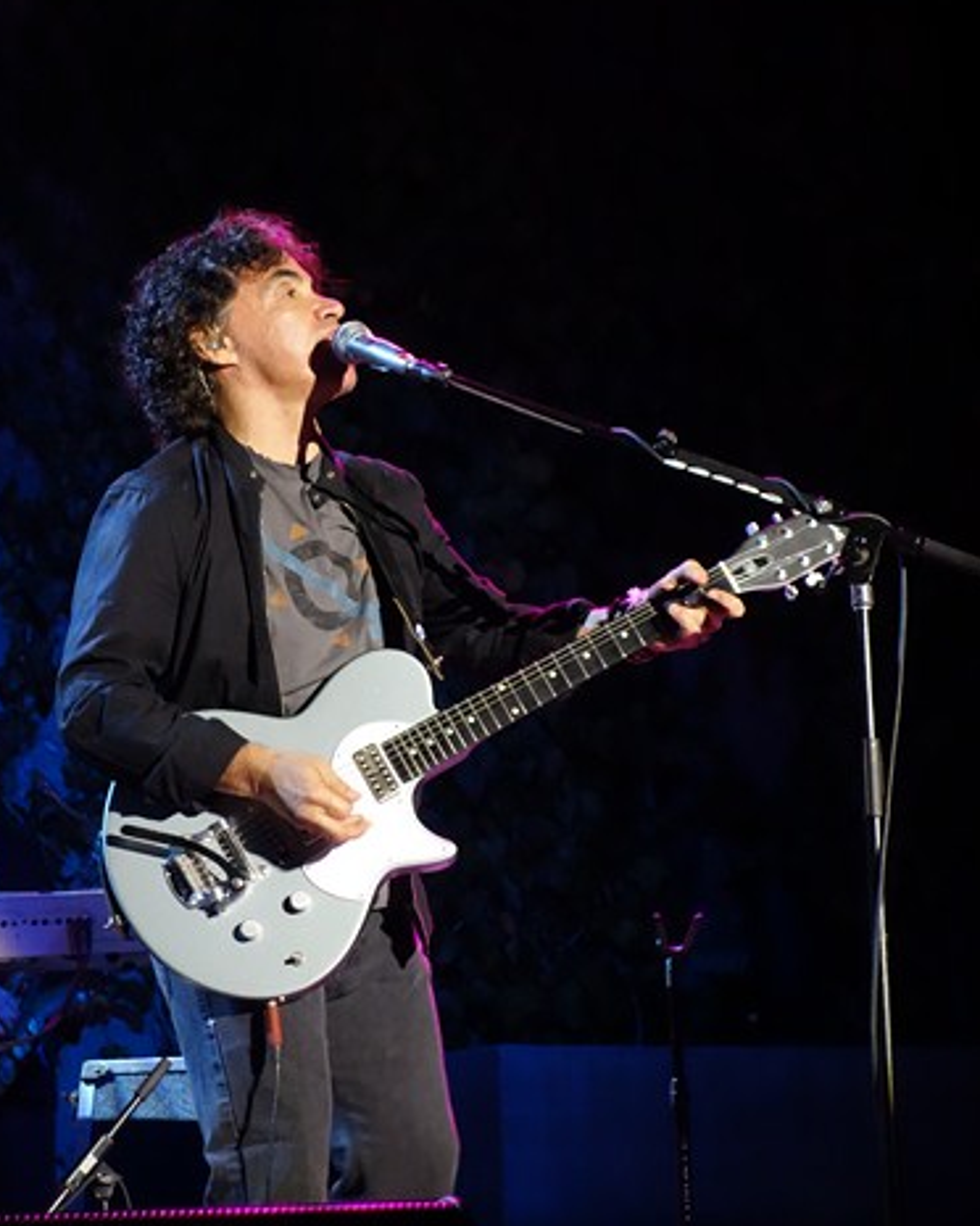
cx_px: 499
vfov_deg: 16.2
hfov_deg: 13.0
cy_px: 572
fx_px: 4314
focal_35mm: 119
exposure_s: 1/60
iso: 3200
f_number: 4.9
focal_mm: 37.1
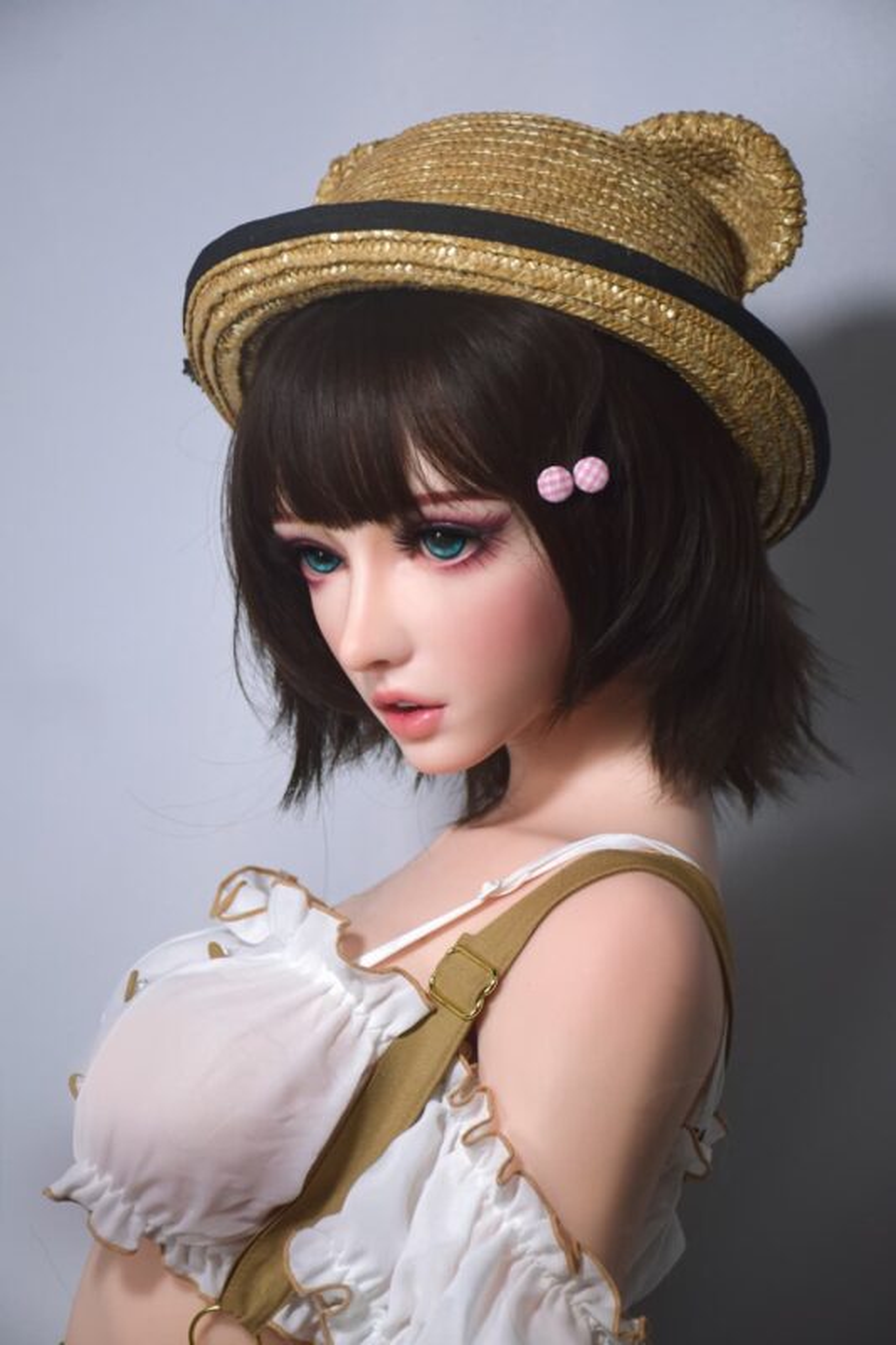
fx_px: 3361
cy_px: 672
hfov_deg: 15.2
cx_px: 448
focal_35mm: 90
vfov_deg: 22.6
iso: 400
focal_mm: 60
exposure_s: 1/100
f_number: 5
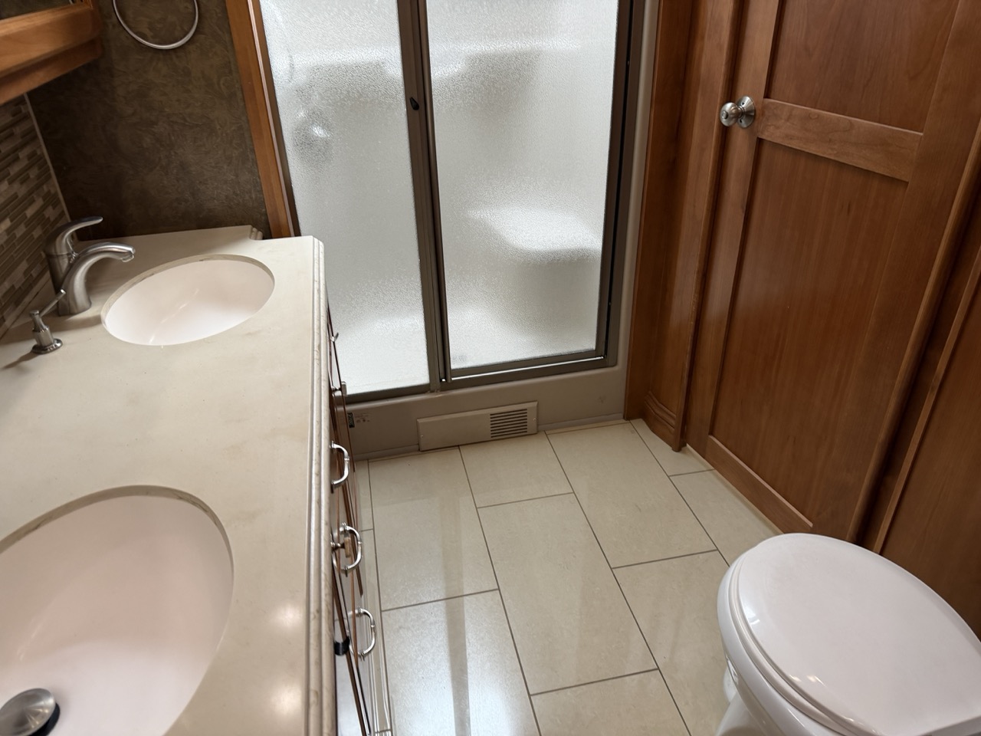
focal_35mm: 24
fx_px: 680
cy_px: 368
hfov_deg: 71.6
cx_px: 490
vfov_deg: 56.8
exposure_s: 1/111
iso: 200
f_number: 1.78
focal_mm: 6.76
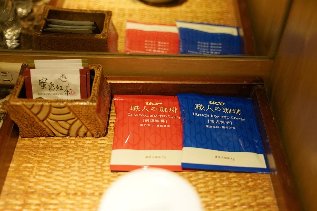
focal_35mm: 44
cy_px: 106
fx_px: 387
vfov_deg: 30.5
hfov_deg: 44.5
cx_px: 158
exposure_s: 1/160
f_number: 2.8
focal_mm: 44
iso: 2000
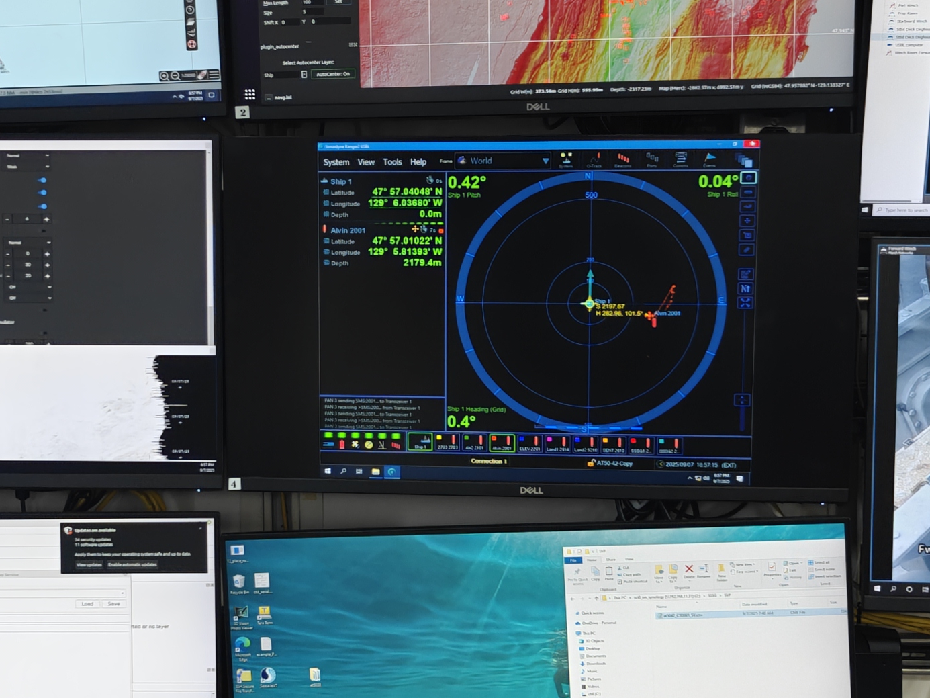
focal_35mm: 68
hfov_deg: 28.3
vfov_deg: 21.6
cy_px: 286
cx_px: 273
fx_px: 1827
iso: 250
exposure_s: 1/104
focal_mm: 6.06
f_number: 1.6
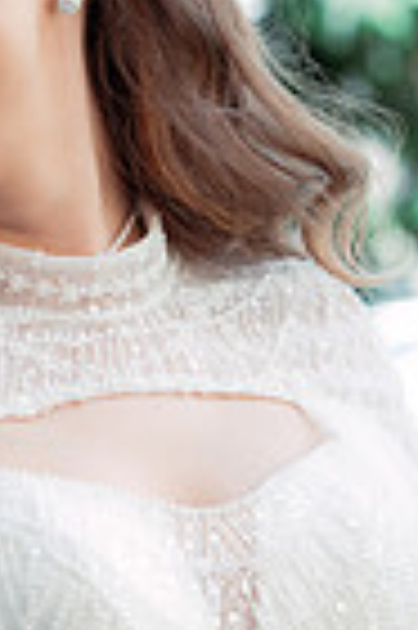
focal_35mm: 273
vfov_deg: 7.6
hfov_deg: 5.0
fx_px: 4766
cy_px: 378
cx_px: 83
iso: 200
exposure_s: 1/250
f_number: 3.5
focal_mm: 85
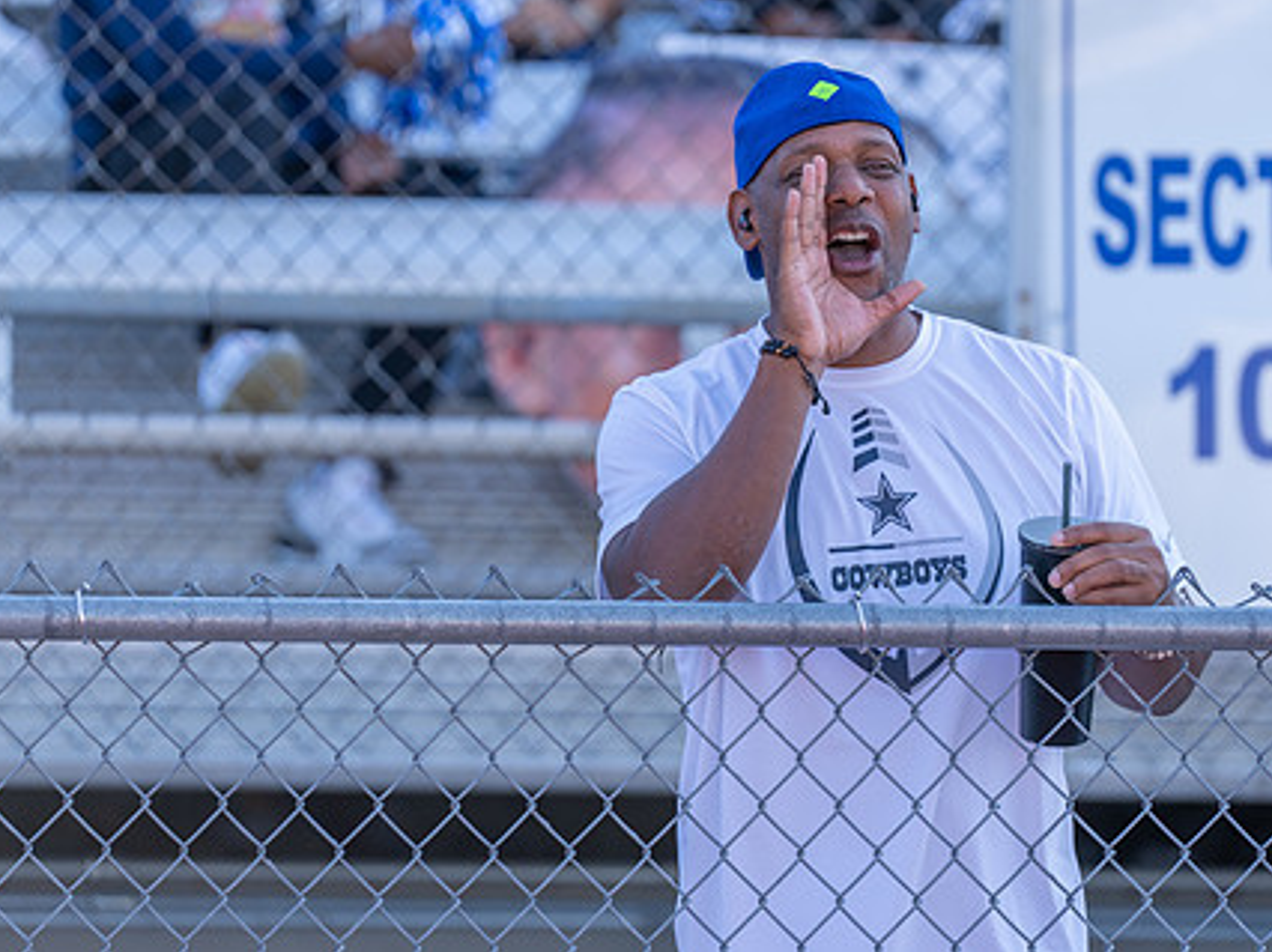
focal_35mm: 274
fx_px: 10063
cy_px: 378
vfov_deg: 5.4
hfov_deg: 7.2
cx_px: 776
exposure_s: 1/320
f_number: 3.2
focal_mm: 200
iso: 100
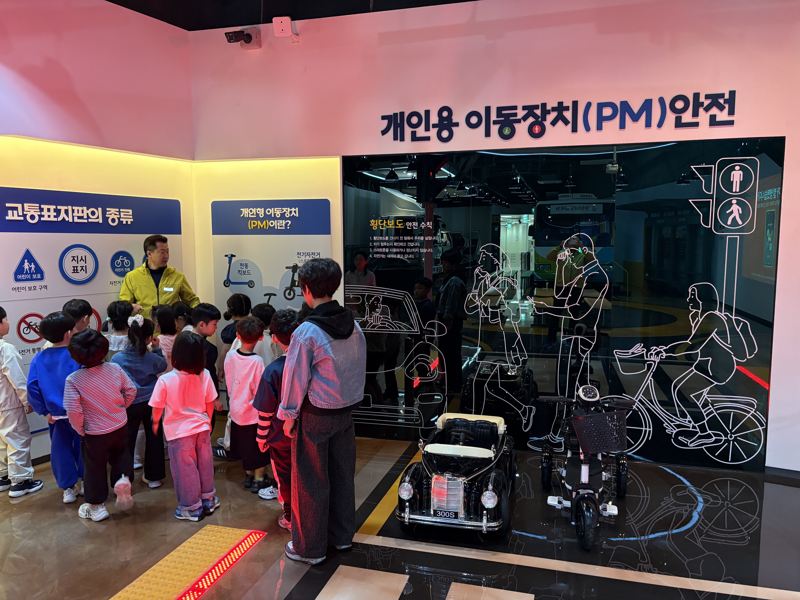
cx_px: 400
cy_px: 300
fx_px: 601
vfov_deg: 53.1
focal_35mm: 26
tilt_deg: -6.2
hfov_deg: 67.3
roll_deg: +0.3
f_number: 1.6
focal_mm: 5.96
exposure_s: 1/60
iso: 400
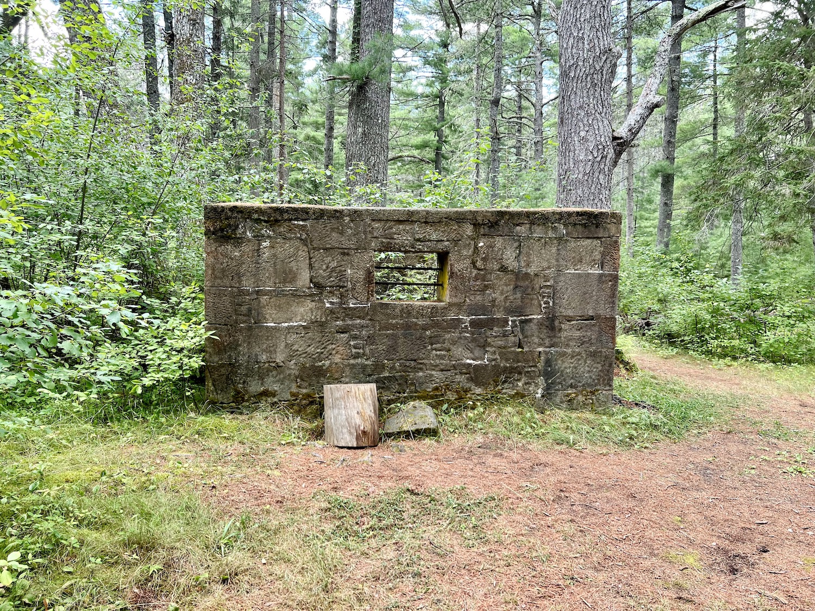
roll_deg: -1.6
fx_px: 612
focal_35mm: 26
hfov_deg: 67.3
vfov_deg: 53.1
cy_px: 306
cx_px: 408
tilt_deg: -3.6
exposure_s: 1/144
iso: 64
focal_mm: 5.7
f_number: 1.5
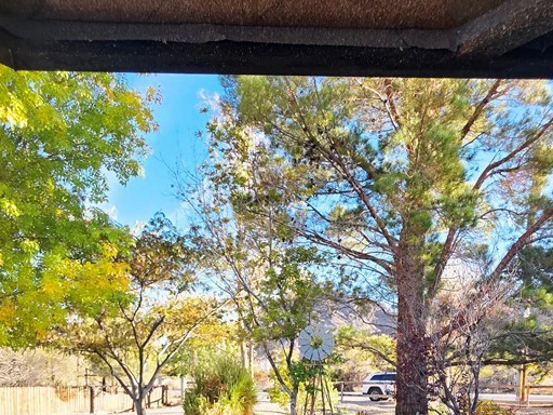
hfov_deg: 67.3
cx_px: 270
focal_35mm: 26
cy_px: 402
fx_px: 415
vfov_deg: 45.8
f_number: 1.9
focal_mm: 2.2
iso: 40
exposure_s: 1/417
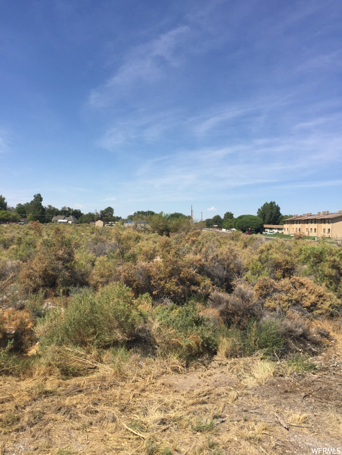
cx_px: 171
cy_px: 228
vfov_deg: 61.7
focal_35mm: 29
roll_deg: -1.6
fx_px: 382
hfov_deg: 48.2
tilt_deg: +0.6
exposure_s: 1/2639
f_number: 2.2
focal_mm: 4.15
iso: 32
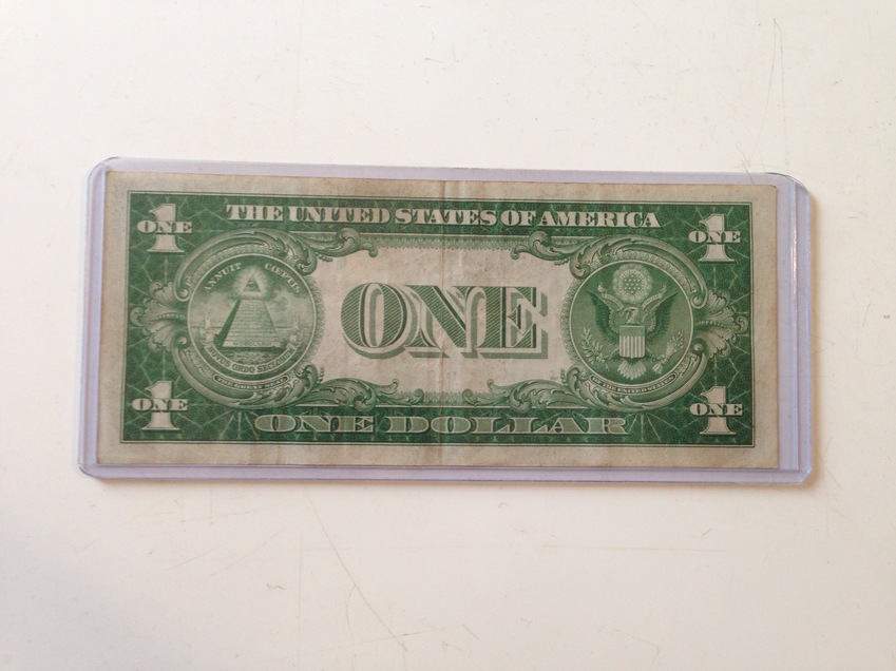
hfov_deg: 55.4
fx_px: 854
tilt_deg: -87.3
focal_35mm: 33
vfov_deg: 42.9
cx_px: 448
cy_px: 336
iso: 80
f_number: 2.4
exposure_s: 1/20
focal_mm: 4.12
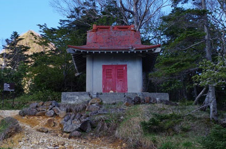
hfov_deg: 31.0
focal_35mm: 65
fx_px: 407
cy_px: 72
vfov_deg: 20.8
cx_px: 117
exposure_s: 1/80
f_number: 11
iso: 400
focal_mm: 30.63
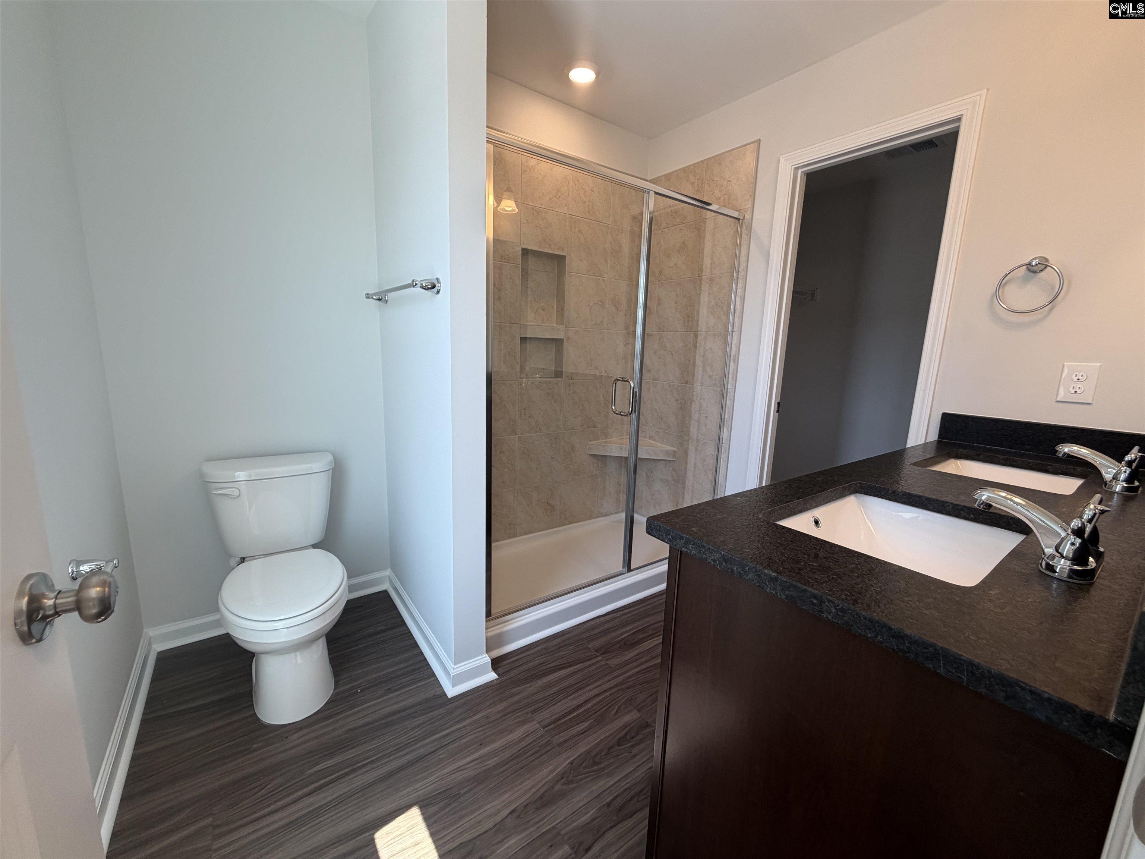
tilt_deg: -10.0
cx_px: 572
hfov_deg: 102.1
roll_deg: -1.0
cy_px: 430
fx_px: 463
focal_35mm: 14
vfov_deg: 85.7
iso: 80
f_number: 2.2
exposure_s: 1/120
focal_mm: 2.22
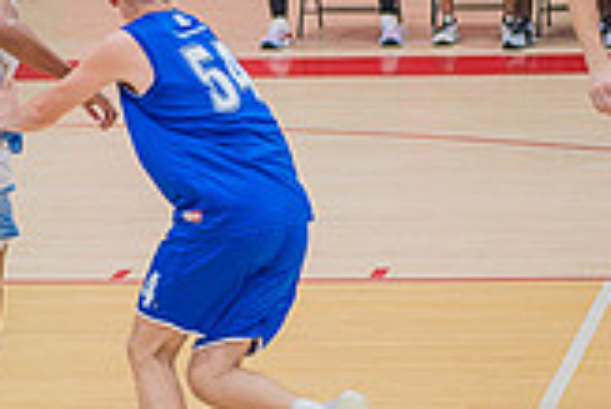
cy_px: 263
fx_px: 4213
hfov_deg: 8.3
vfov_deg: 5.6
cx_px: 152
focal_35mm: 248
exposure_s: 1/250
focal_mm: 90
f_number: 4.5
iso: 1000
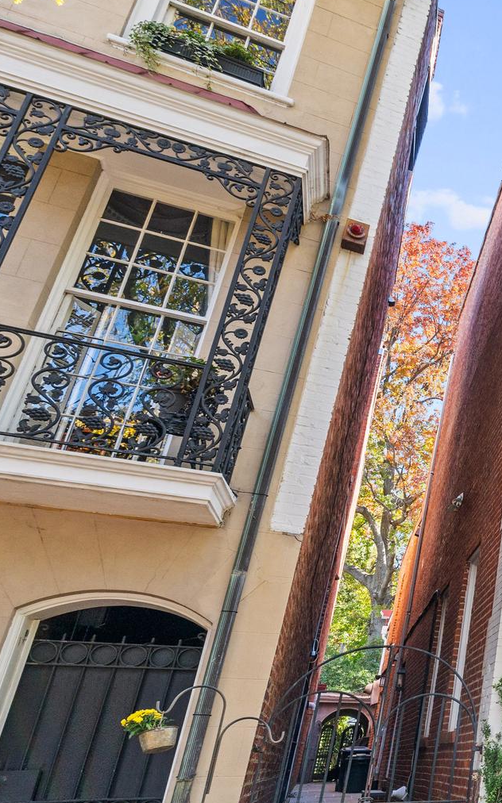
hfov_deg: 25.7
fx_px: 745
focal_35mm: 34
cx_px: 784
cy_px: 479
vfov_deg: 56.3
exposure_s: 1/100
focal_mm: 16.5
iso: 200
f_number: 8
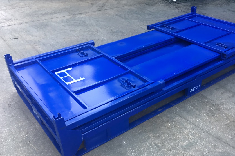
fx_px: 241
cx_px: 137
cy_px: 89
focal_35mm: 37
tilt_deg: -32.2
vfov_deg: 35.8
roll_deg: +1.0
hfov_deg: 51.7
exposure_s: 1/100
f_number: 2.2
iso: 32
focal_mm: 4.15
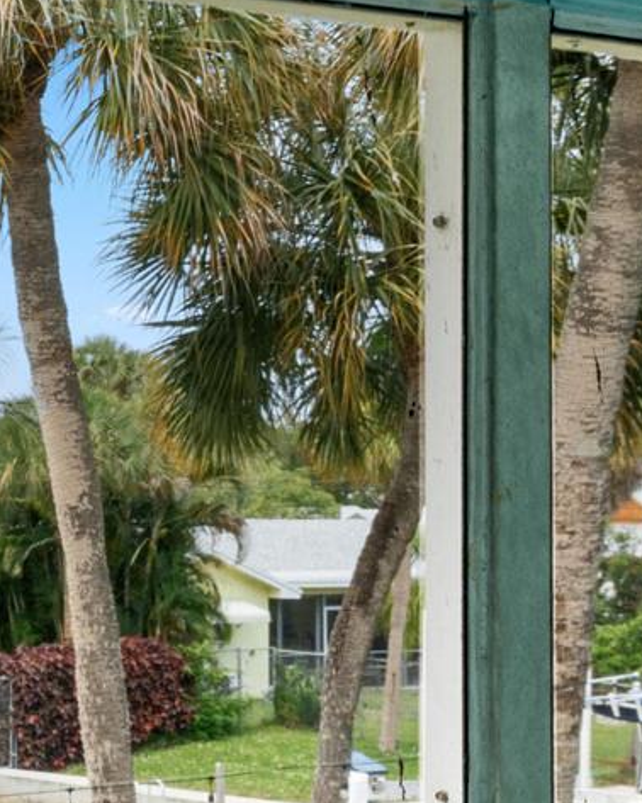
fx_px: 2567
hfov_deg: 12.9
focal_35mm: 108
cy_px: 682
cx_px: -504
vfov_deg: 17.6
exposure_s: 1/400
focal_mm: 34
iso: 800
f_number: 8
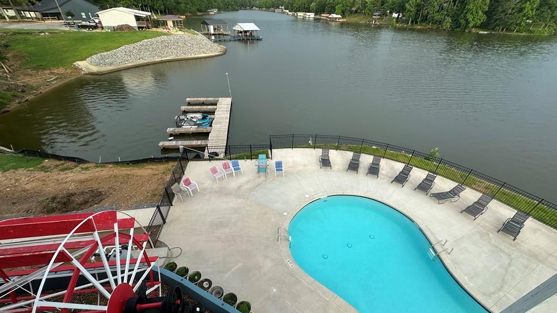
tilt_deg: -40.4
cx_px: 281
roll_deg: -1.0
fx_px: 236
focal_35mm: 16
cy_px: 209
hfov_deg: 99.4
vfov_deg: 65.3
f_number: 2.2
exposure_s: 1/662
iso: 40
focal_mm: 2.22
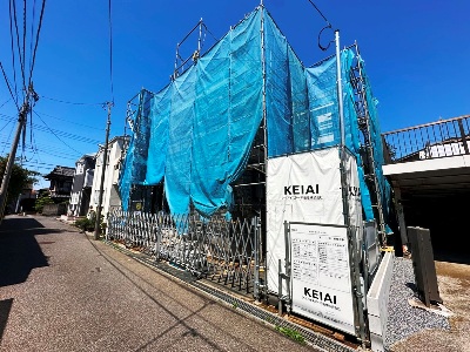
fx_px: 190
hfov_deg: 102.1
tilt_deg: +10.2
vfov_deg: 85.7
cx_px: 235
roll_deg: +0.0
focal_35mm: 14
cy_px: 176
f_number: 2.2
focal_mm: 2.22
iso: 50
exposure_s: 1/3205
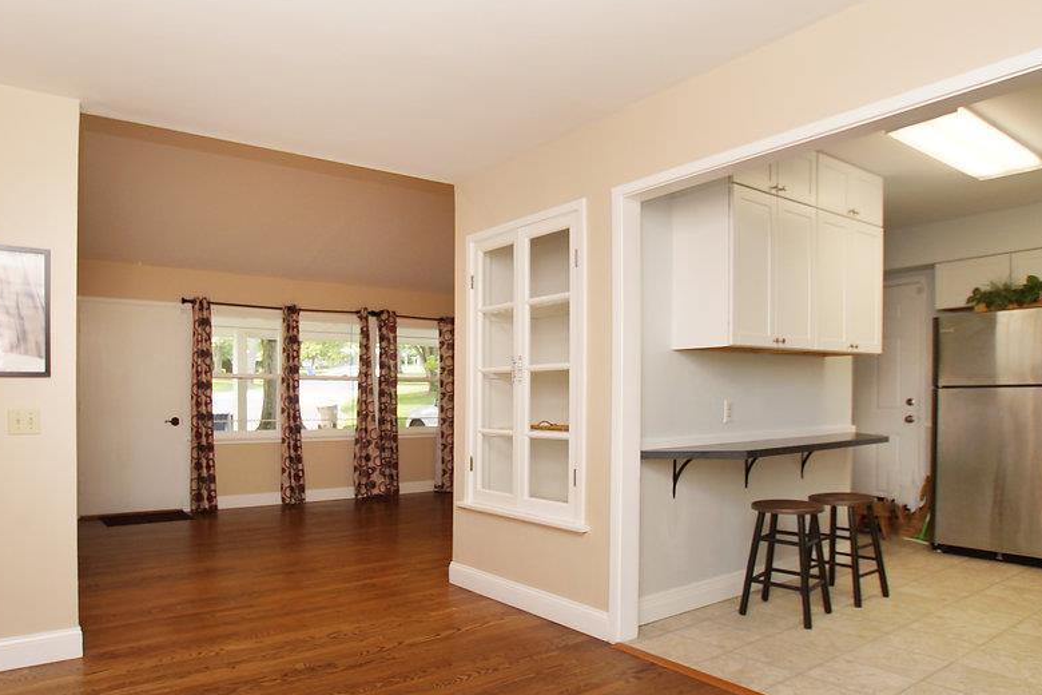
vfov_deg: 58.0
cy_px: 340
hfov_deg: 79.3
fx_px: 627
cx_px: 474
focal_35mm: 22
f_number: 4.5
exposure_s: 1/60
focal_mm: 11
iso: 200
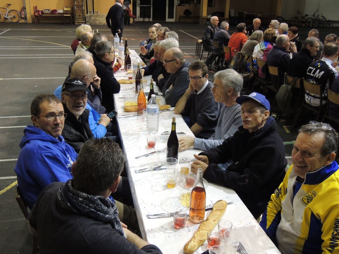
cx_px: 170
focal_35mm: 36
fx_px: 353
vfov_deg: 39.7
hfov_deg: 51.4
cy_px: 130
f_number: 3.3
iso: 400
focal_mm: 6.2
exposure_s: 1/40
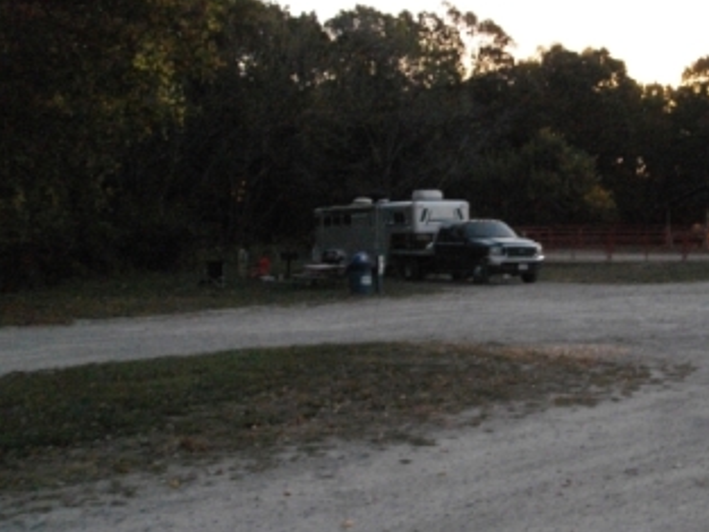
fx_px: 1004
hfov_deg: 38.3
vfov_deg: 29.7
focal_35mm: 49
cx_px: 487
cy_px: 229
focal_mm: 5.7
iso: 800
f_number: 2.9
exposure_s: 1/8
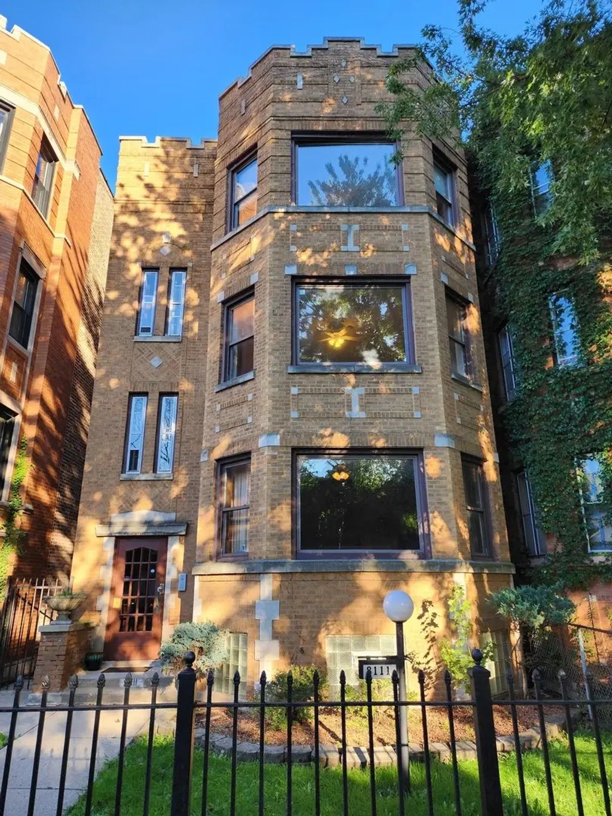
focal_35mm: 23
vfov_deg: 73.9
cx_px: 306
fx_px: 542
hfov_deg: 58.9
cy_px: 408
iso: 25
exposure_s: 1/180
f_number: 1.8
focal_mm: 6.4
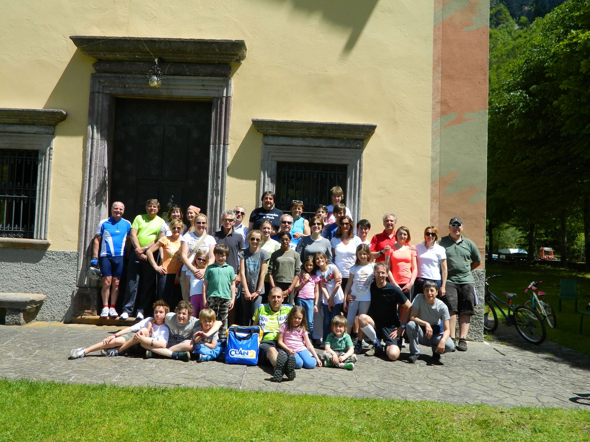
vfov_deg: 45.4
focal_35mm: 31
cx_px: 295
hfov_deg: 58.4
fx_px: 528
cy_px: 221
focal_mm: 5.6
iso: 80
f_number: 3.2
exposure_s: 1/800
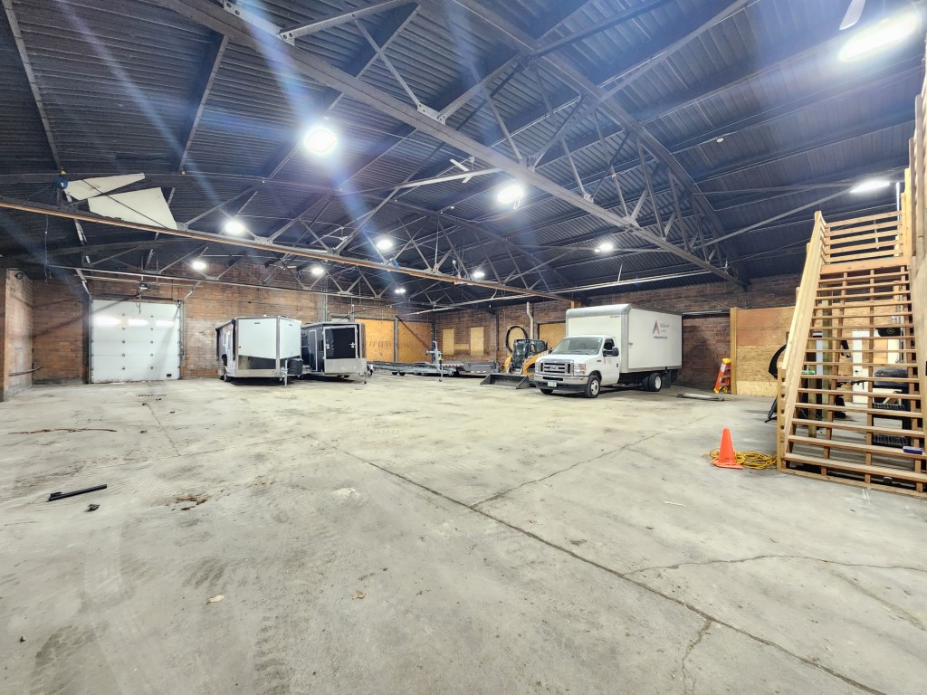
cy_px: 348
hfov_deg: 106.2
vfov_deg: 89.9
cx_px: 464
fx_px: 348
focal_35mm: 13
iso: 640
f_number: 2.2
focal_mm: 2.2
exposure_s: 1/30
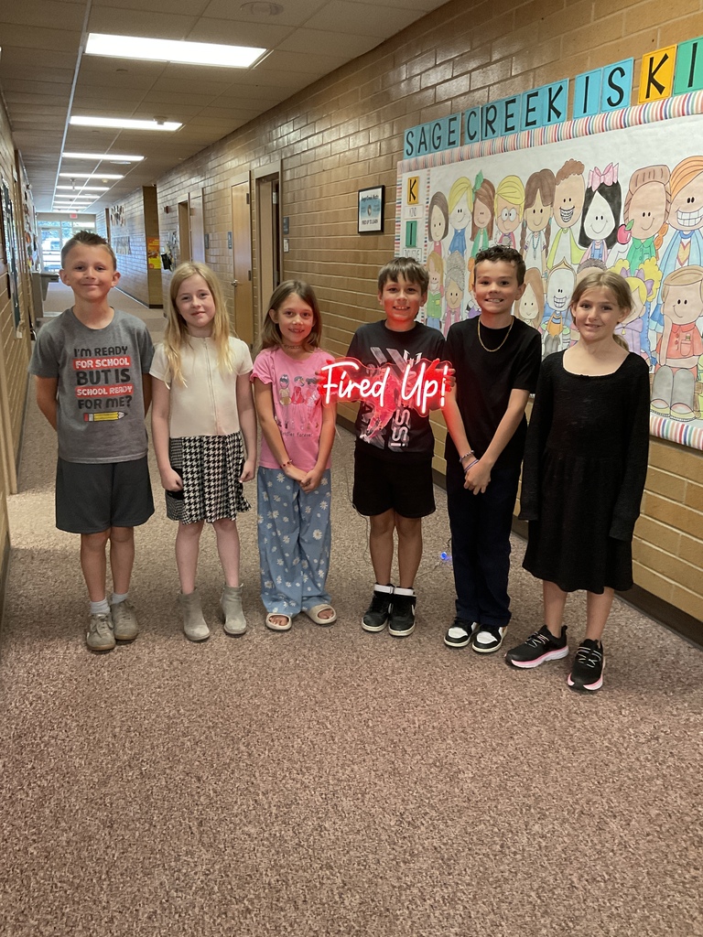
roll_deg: -1.6
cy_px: 468
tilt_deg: -15.6
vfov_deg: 61.7
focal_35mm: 29
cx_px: 352
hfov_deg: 48.2
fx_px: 785
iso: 250
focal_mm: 3
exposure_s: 1/60
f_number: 1.8
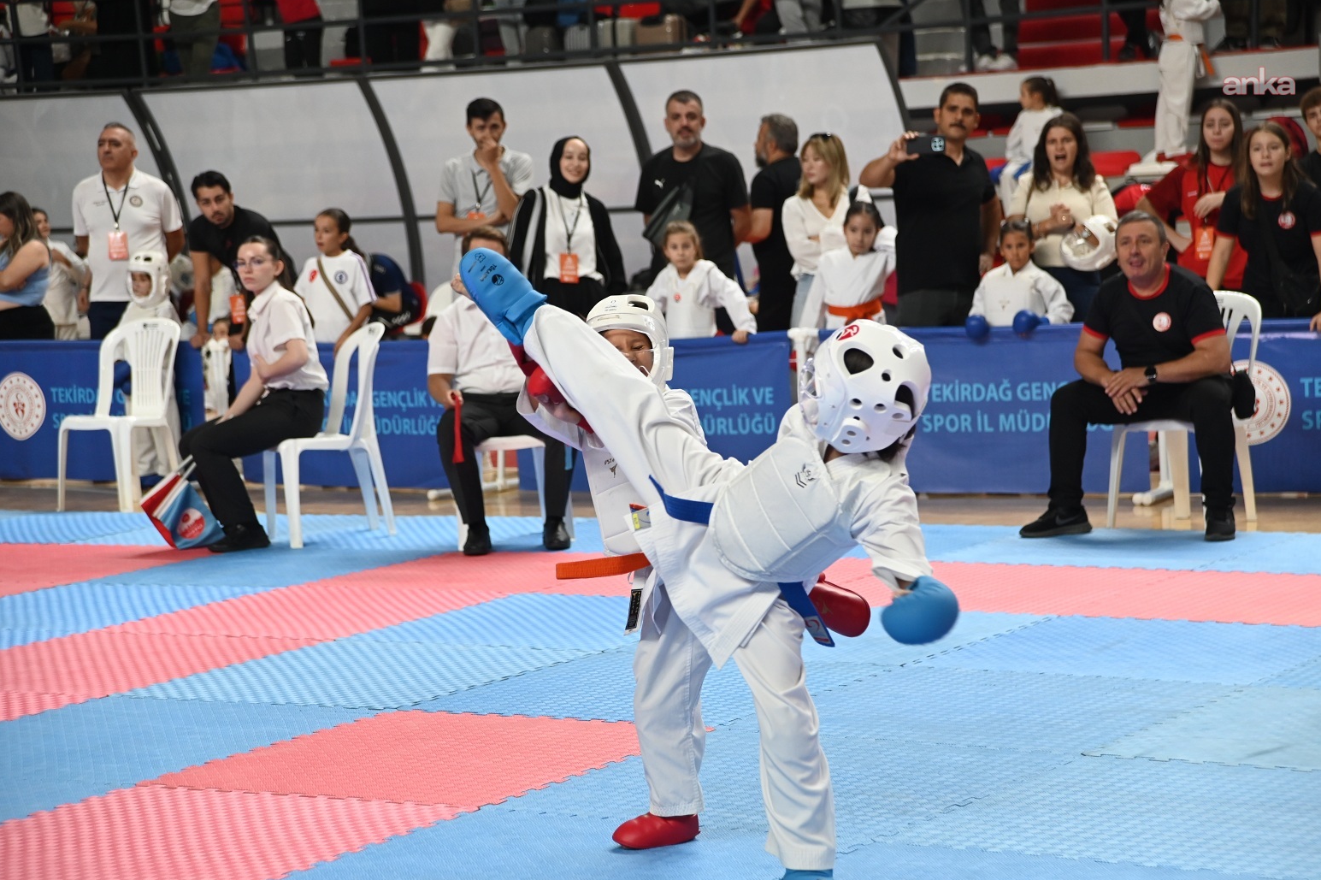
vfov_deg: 15.5
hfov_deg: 23.1
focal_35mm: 88
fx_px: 3228
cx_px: 683
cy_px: 451
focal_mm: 85
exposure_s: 1/500
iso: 2000
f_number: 4
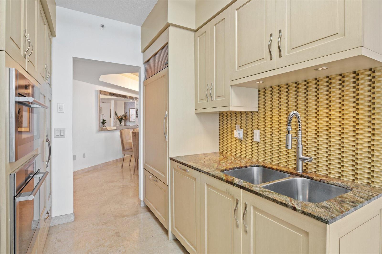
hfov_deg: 90.0
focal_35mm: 18
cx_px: 191
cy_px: 127
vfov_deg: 67.3
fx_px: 191
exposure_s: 1/3
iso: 200
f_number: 8
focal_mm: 18
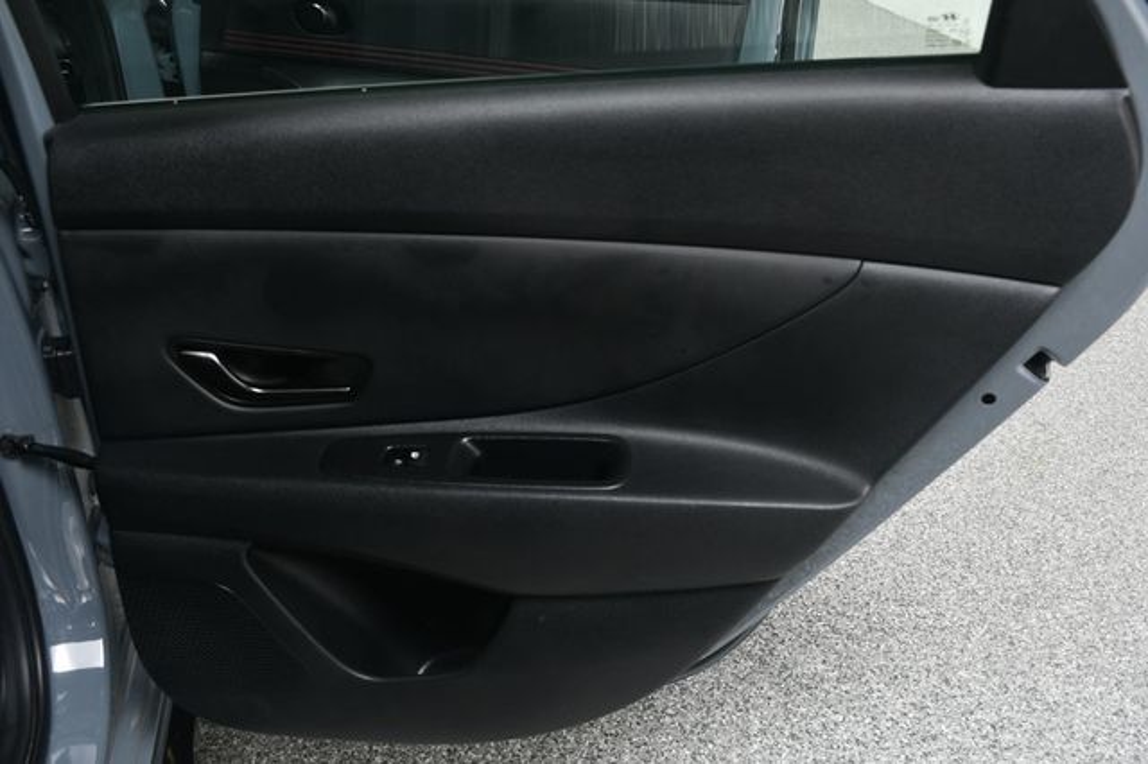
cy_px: 382
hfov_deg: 49.6
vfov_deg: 34.2
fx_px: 1243
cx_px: 574
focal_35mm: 39
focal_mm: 26
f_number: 7.1
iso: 100
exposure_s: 1/160
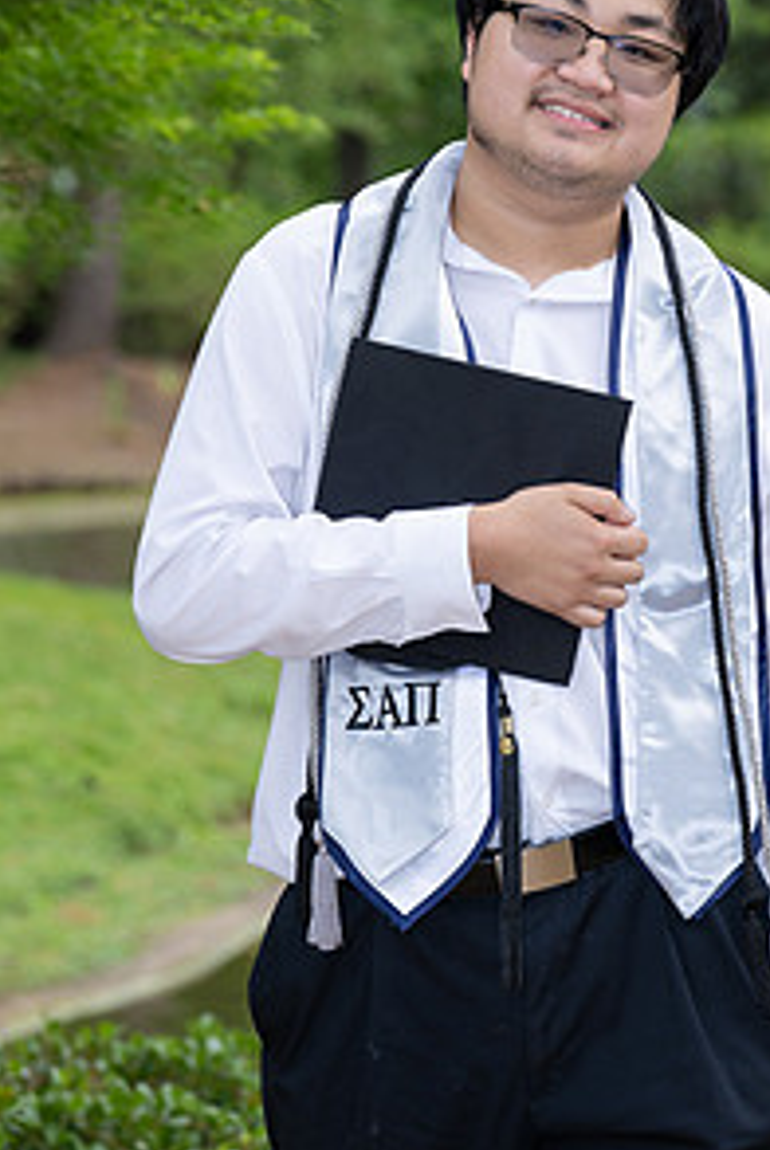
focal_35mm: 184
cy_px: 404
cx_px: 554
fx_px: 5889
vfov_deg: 11.2
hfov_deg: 7.5
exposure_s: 1/200
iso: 200
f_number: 5.6
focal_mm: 120
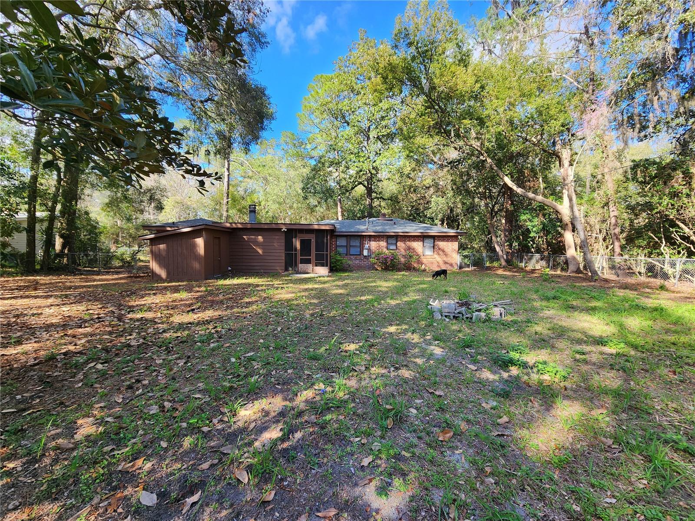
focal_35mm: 13
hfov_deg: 106.2
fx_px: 261
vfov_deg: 89.9
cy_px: 260
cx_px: 348
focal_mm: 2.2
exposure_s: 1/287
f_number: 2.2
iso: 50
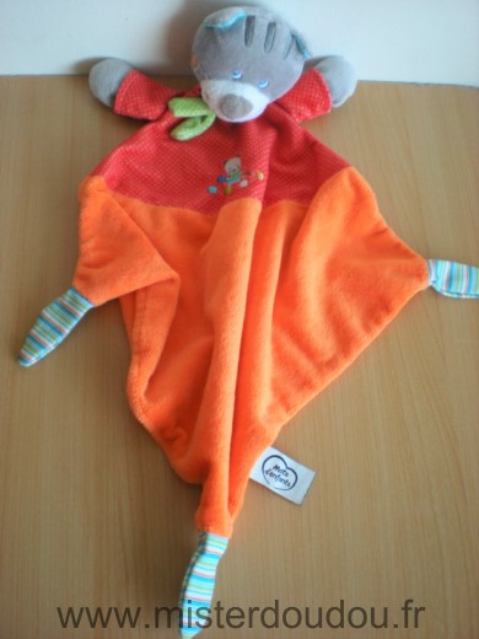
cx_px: 240
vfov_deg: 49.0
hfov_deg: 37.7
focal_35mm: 38
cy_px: 320
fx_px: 701
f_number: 3.1
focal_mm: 6.3
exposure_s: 1/32.4
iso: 200
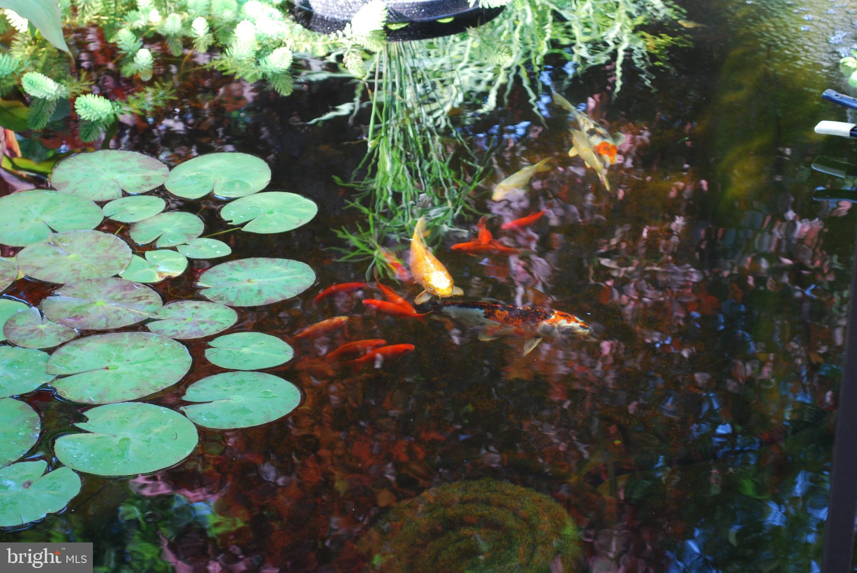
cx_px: 428
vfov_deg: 17.5
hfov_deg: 26.0
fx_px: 1859
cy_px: 286
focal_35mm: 78
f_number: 5.6
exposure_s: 1/30
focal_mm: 52
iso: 320
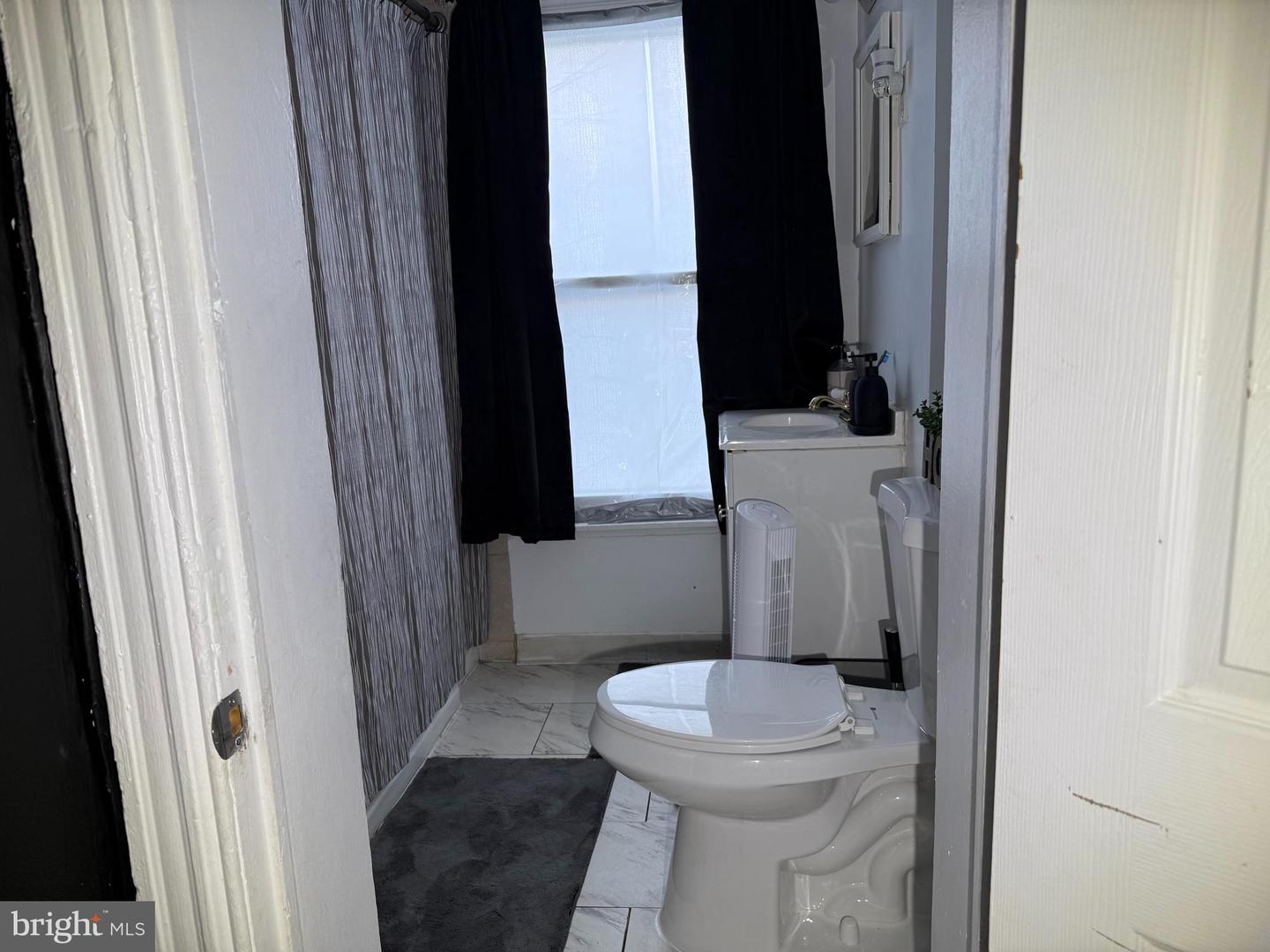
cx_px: 635
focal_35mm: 24
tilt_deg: -9.1
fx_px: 881
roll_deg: +2.0
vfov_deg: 56.8
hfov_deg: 71.6
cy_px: 476
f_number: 1.78
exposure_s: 1/234
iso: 64
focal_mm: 6.76
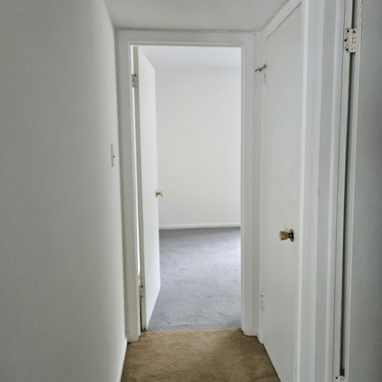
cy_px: 183
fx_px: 350
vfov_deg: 57.3
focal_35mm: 28
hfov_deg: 57.3
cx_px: 188
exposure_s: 1/120
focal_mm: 5.4
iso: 500
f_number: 1.8
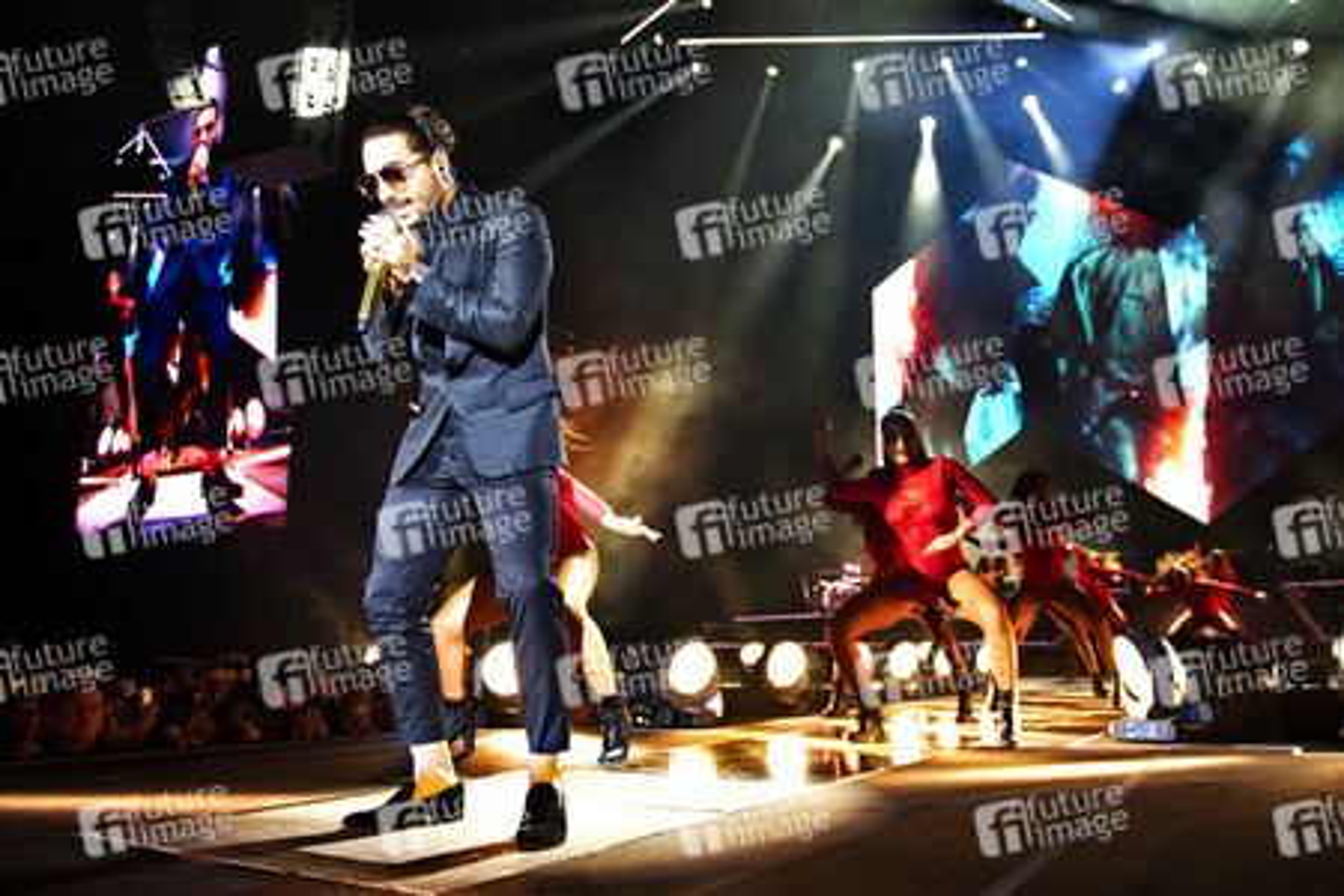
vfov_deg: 53.1
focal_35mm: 24
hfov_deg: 73.7
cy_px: 448
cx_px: 672
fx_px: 896
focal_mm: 24
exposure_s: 1/320
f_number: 2.8
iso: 1600
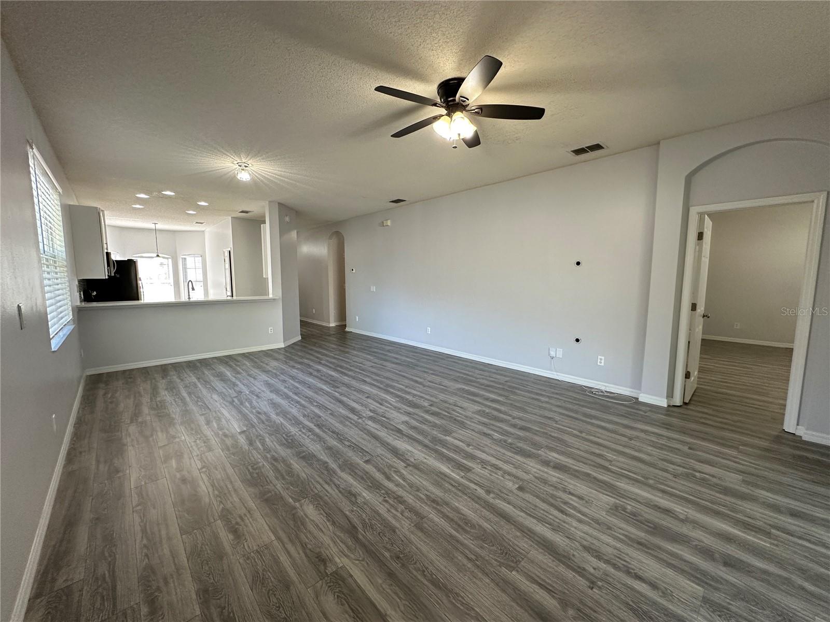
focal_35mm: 14
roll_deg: -0.1
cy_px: 311
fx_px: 336
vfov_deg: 85.7
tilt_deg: -5.7
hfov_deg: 102.1
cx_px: 415
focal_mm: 2.22
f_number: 2.2
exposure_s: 1/120
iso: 200
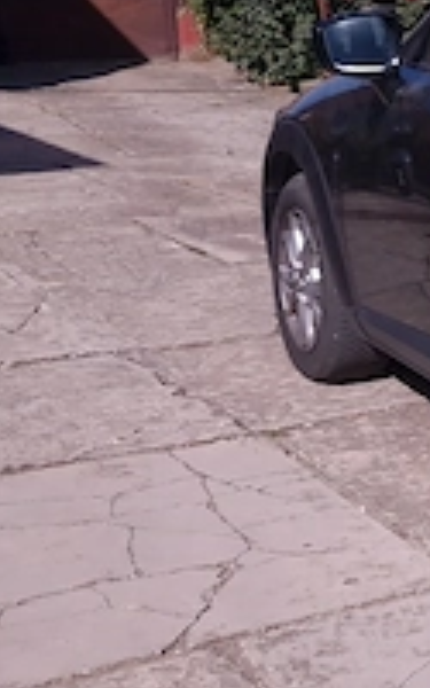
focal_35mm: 73
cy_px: 210
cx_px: 991
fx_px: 1369
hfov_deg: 13.6
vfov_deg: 28.0
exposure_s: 1/2688
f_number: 1.8
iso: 50
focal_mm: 5.4
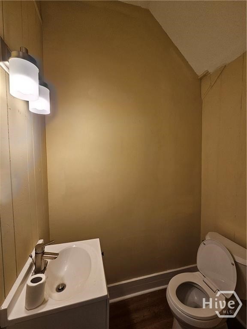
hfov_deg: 89.9
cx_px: 124
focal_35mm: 13
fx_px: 124
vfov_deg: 106.2
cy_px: 164
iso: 80
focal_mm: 2.2
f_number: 2.2
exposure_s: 1/120
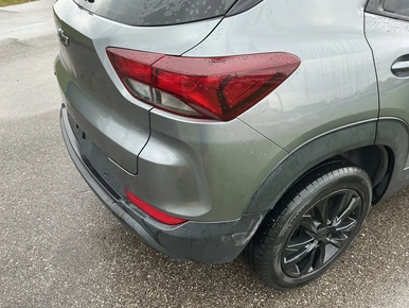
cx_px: 200
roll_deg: +0.6
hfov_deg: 61.6
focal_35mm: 29
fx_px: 343
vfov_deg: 48.3
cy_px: 153
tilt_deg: -28.2
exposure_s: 1/122
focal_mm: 3
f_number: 1.8
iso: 25
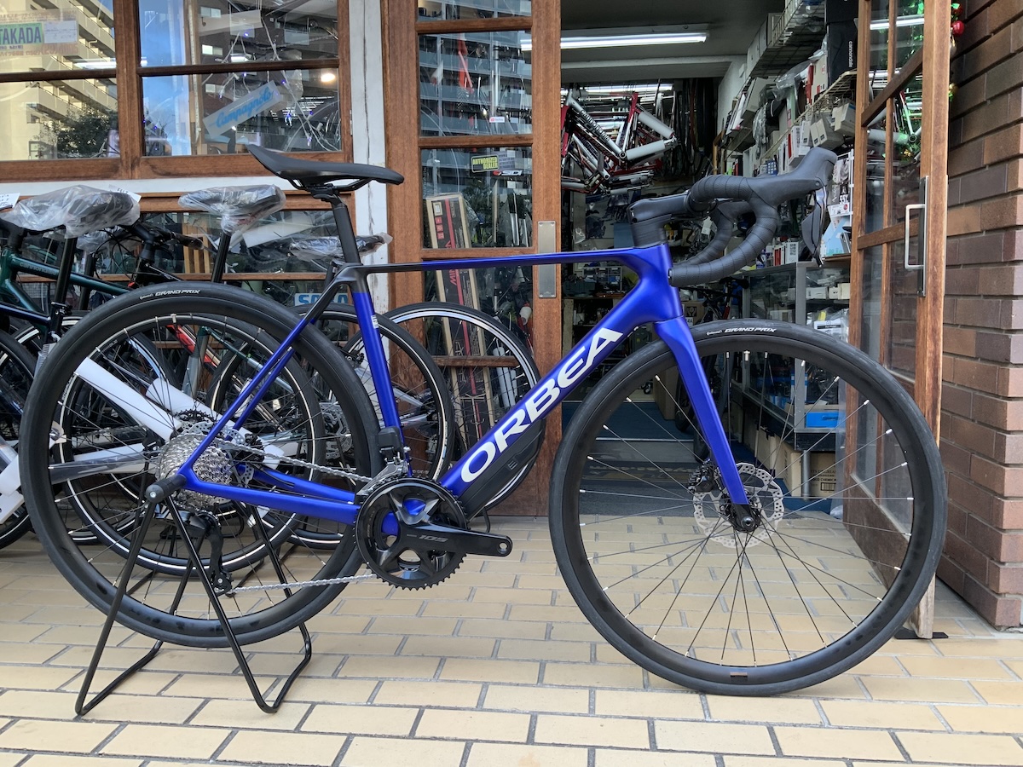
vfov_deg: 48.2
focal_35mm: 29
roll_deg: +0.3
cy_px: 384
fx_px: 857
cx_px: 512
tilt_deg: -6.4
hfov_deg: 61.7
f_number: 1.8
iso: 64
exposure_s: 1/100
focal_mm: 3
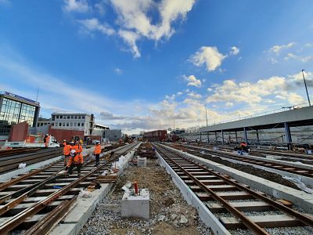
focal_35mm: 13
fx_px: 118
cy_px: 118
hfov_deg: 106.2
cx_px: 156
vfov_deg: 89.9
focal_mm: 1.74
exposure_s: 1/859
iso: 40
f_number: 2.2
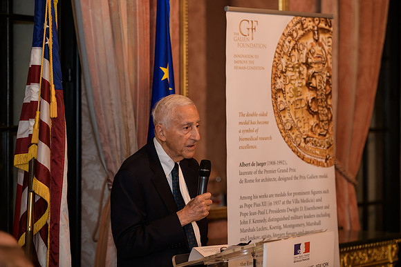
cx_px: 200
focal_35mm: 125
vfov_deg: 11.0
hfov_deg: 16.4
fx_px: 1393
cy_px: 134
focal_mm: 125
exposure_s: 1/100
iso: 1250
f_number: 3.2
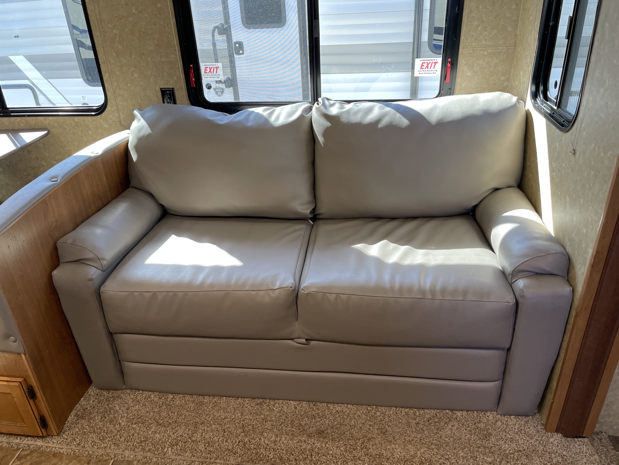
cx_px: 310
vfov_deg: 53.1
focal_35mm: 26
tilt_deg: -26.1
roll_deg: +4.3
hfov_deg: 67.3
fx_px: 465
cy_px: 232
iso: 125
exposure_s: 1/108
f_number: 1.6
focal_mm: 4.2
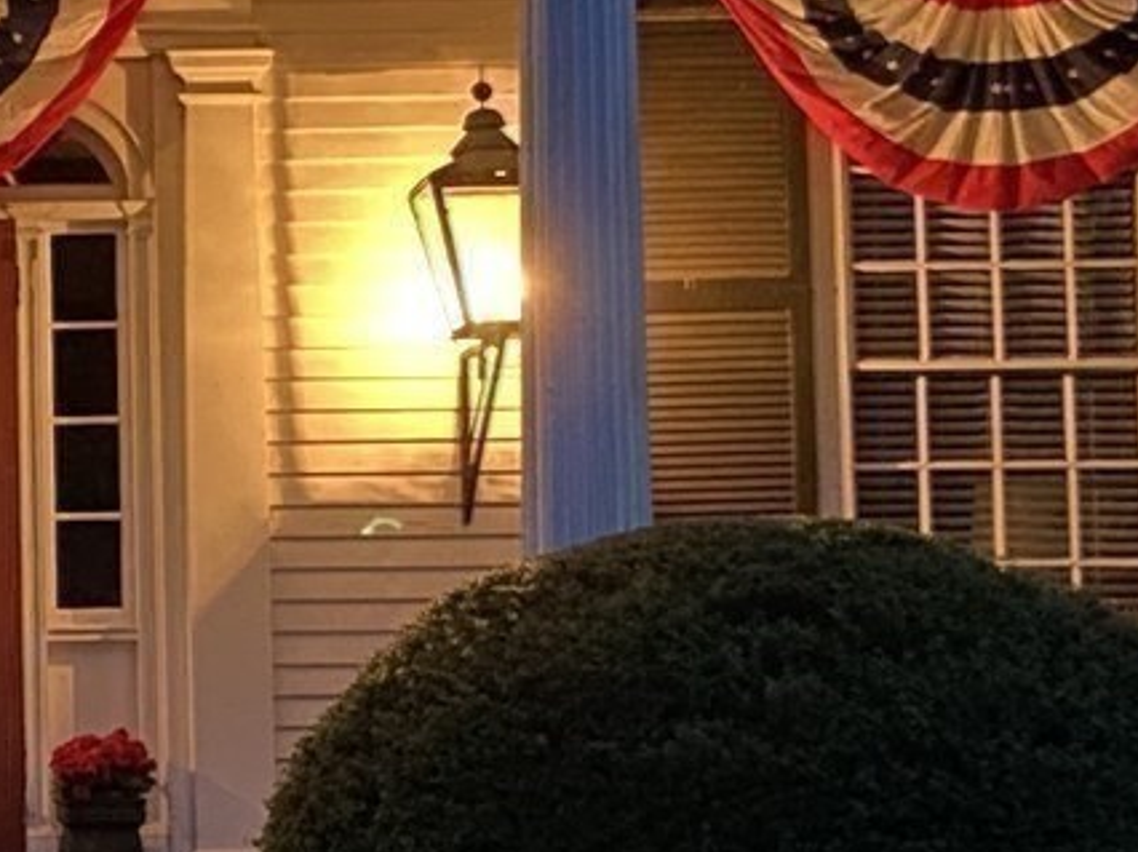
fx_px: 4107
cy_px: 441
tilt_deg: +4.4
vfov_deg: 11.8
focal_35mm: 125
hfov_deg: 15.3
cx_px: -144
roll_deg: +0.4
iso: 500
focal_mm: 4.25
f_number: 1.8
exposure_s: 1/8
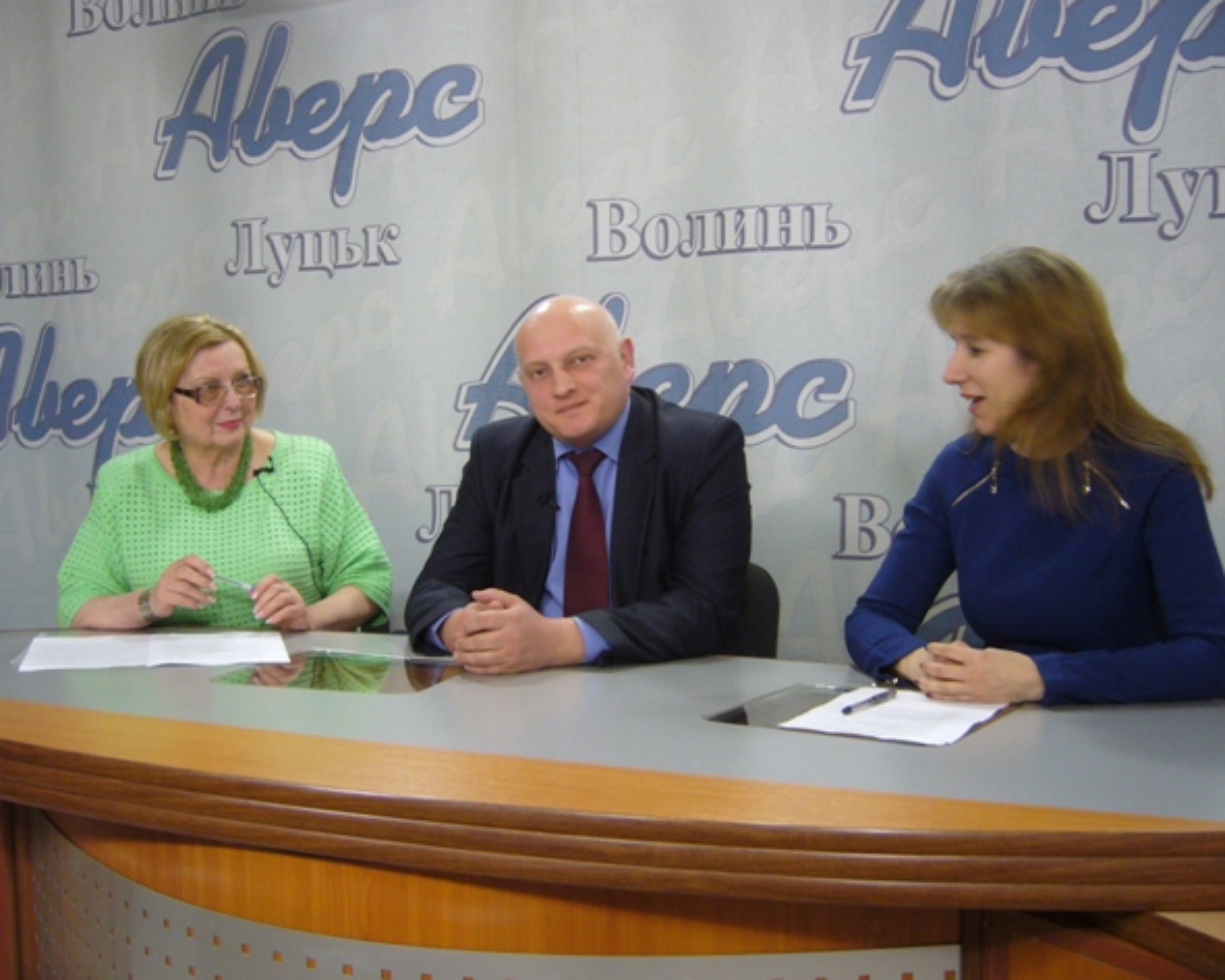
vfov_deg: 40.1
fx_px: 1342
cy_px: 493
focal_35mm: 37
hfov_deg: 49.1
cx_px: 578
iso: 200
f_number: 2.8
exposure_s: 1/15
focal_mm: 5.8
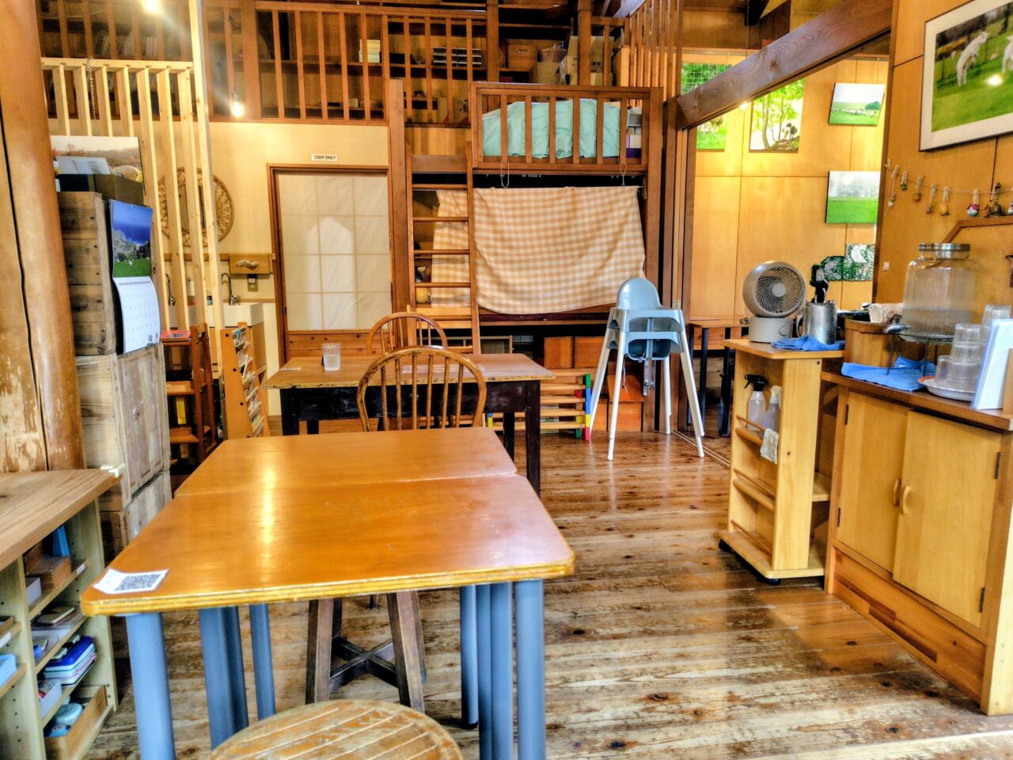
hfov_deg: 73.9
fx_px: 673
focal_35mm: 23
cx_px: 506
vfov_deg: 58.9
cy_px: 380
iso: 289
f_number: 1.9
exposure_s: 1/50
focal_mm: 5.6
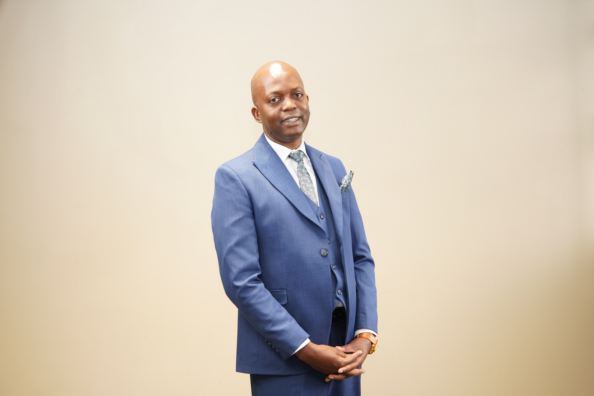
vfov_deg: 27.5
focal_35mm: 49
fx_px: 809
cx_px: 297
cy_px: 198
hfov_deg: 40.3
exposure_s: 1/100
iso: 2000
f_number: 4
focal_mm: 49
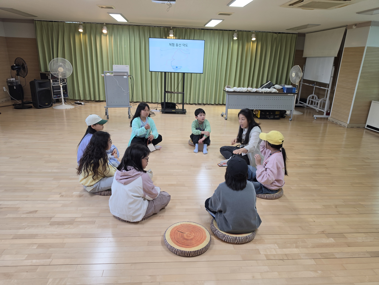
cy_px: 142
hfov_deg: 73.9
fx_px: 252
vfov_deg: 58.9
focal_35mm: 23
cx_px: 190
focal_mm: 6.5
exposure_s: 1/120
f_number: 1.4
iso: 50
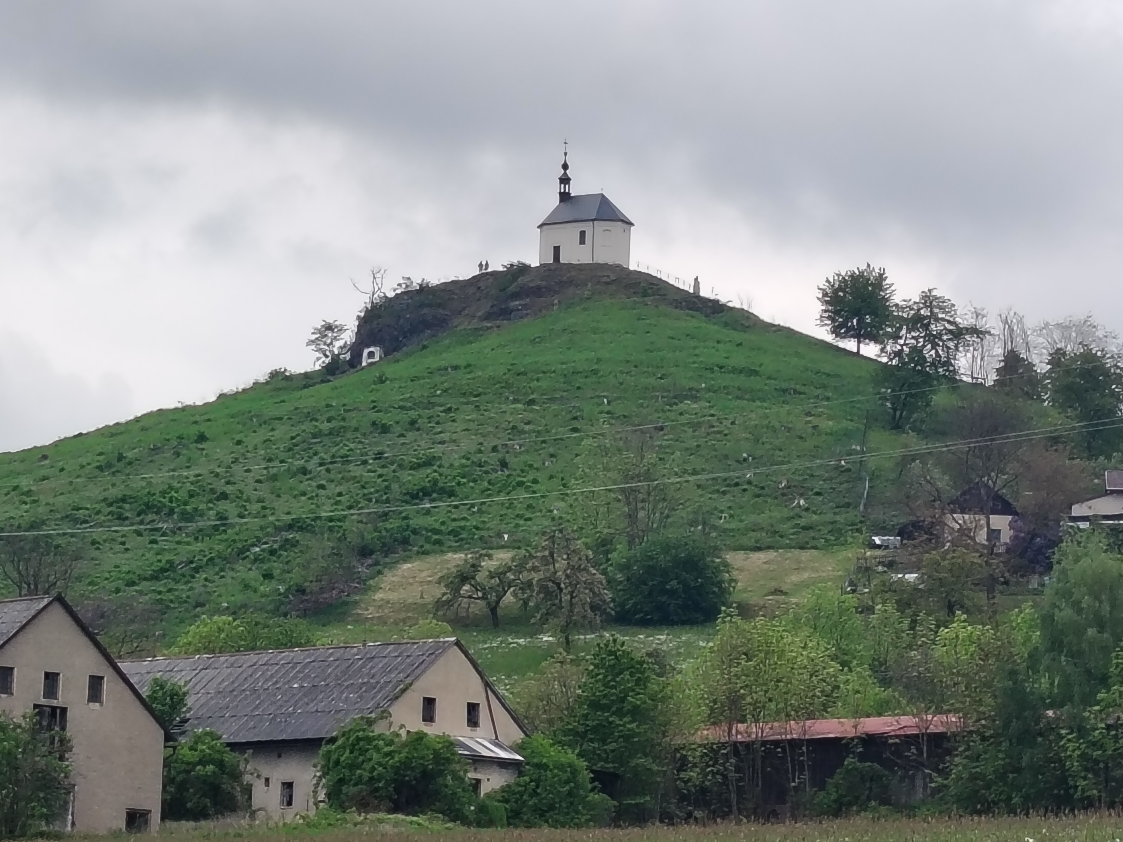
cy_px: 446
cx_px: 595
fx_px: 5580
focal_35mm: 172
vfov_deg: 8.6
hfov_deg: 11.5
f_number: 1.75
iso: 100
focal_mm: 5.25
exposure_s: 1/674
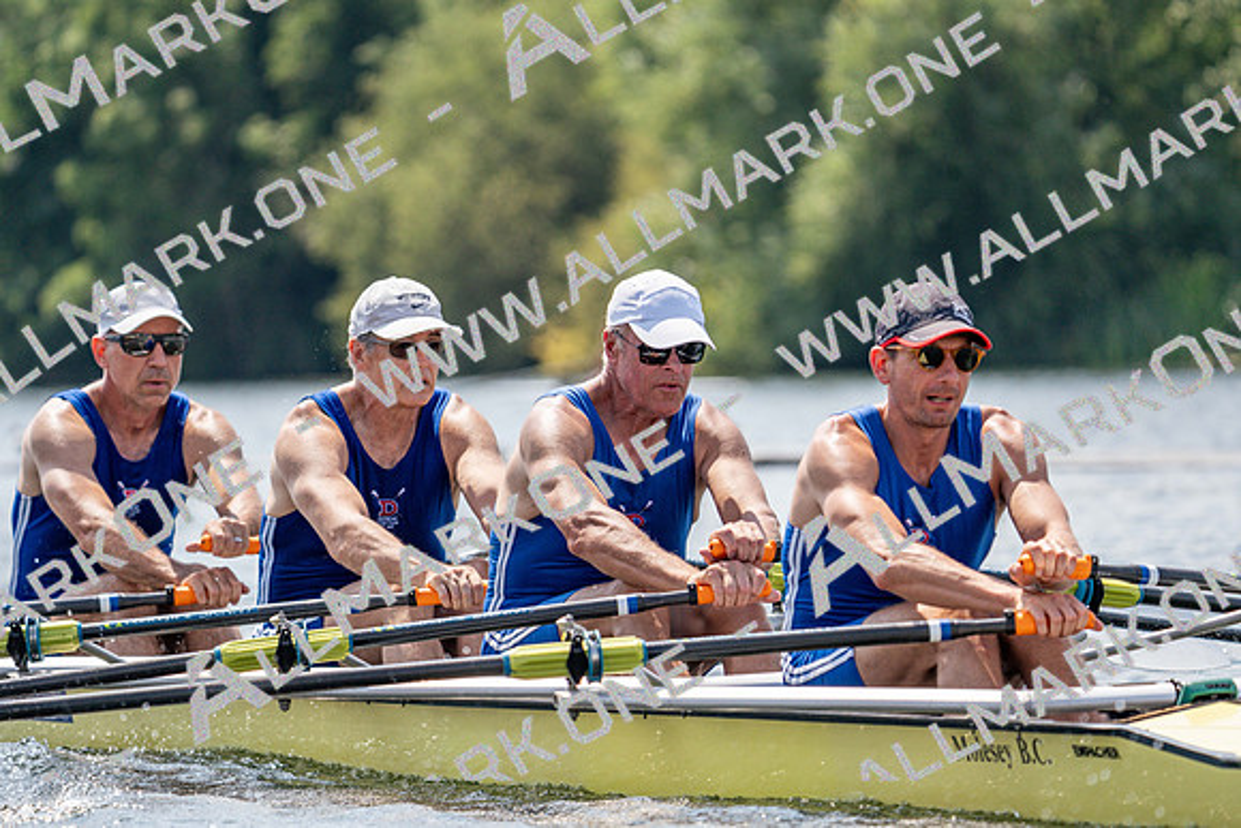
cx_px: 620
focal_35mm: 312
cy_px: 414
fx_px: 10757
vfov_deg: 4.4
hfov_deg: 6.6
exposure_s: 1/1600
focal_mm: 312
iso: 320
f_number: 6.3
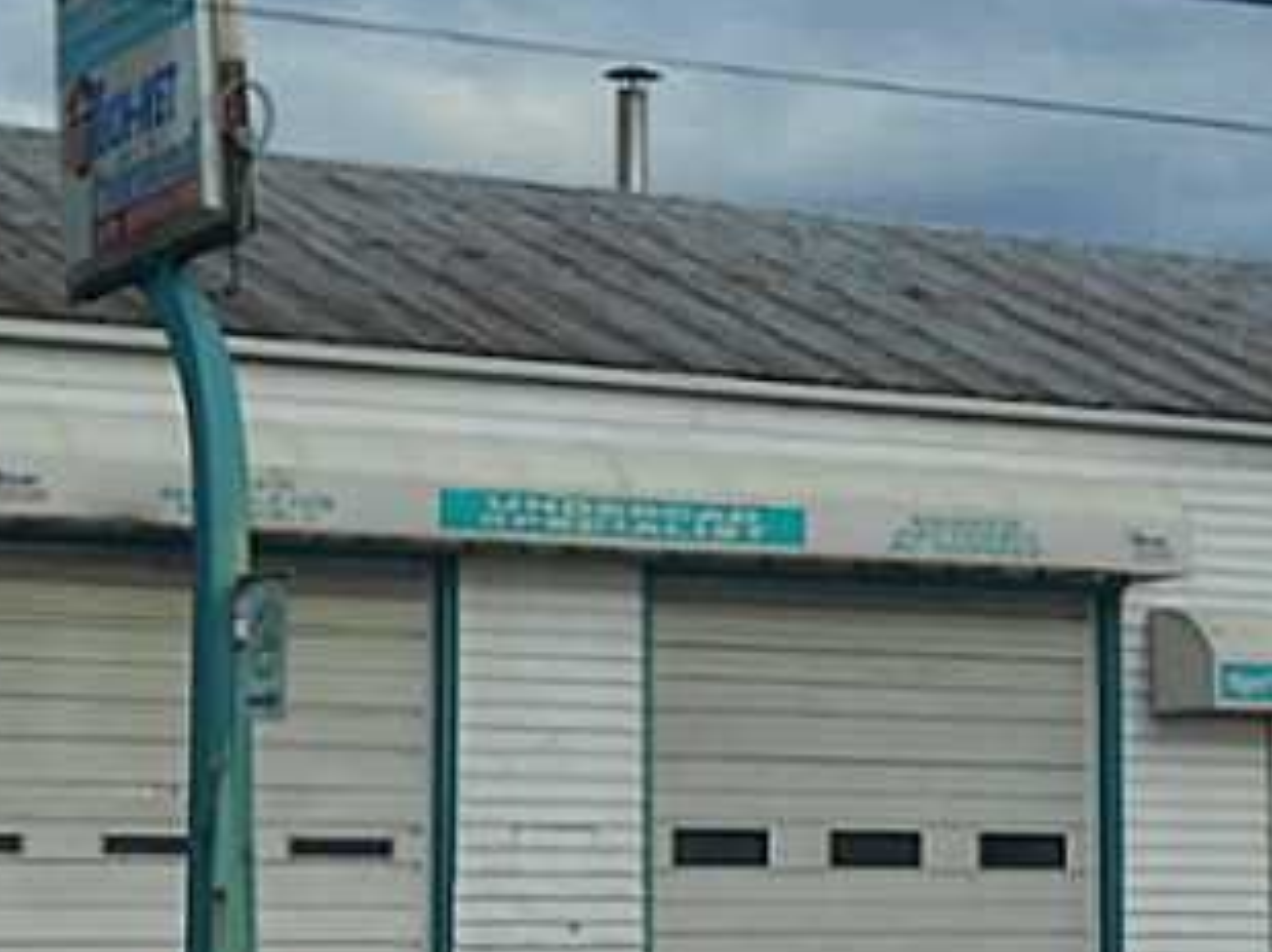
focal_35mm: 111
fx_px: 4076
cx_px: 917
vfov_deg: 13.2
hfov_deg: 17.7
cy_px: 798
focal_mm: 7.7
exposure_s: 1/500
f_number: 4.2
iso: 80
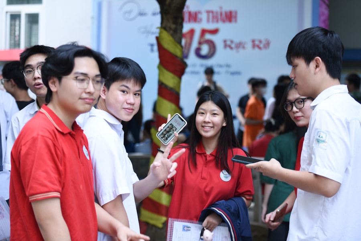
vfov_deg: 19.5
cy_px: 120
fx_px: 702
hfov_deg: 28.8
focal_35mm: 70
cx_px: 180
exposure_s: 1/320
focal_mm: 70
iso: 160
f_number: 2.8
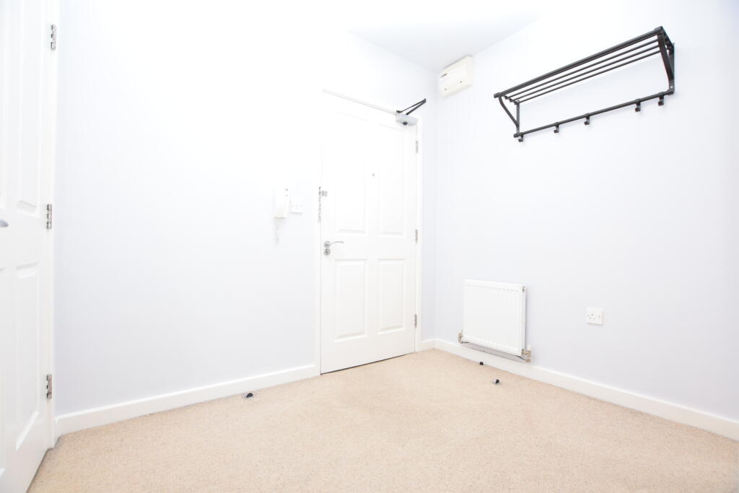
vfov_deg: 77.3
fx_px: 308
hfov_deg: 100.4
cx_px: 370
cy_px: 246
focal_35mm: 15
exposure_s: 1/100
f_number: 5
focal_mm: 10
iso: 800
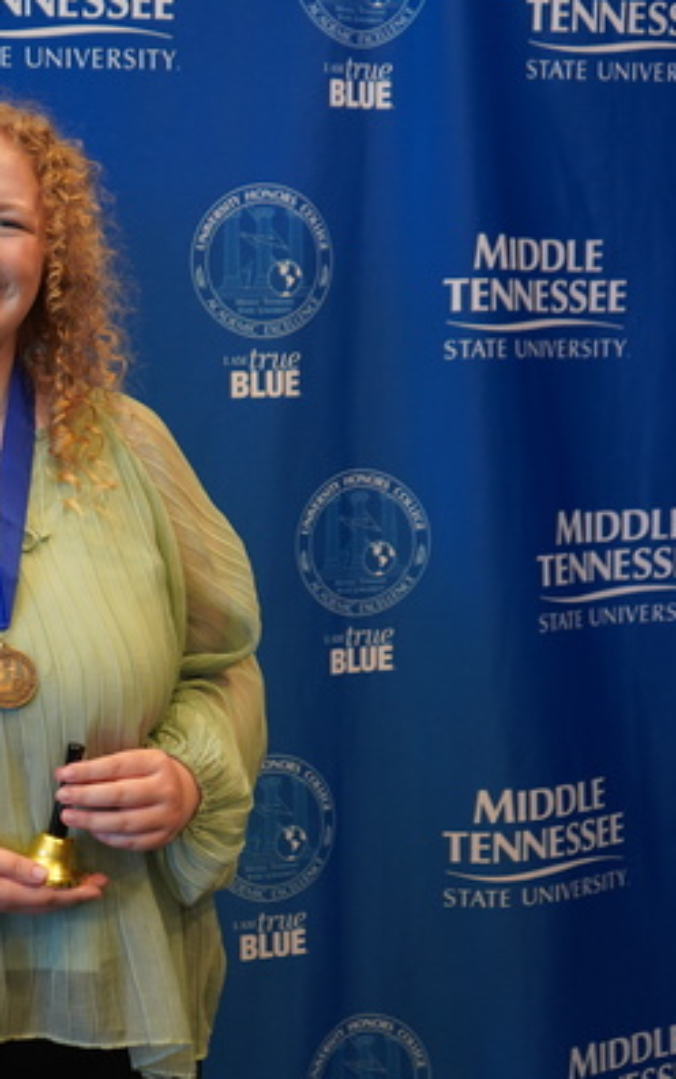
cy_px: 542
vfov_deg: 37.5
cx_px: 0
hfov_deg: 23.0
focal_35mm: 54
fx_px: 1589
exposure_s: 1/160
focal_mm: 35
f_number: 4
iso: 1000
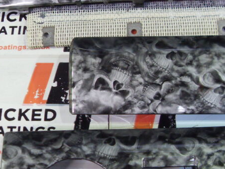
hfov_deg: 31.2
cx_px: 115
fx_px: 403
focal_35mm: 62
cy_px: 95
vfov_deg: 23.6
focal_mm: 6.3
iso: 200
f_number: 2.8
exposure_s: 1/30
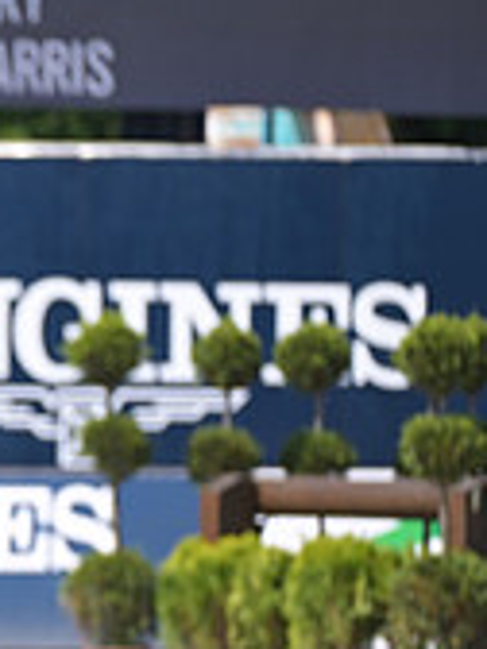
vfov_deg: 1.9
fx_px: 19321
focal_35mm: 1030
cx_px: -599
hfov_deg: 1.4
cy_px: 365
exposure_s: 1/1250
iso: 280
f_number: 5
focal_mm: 310
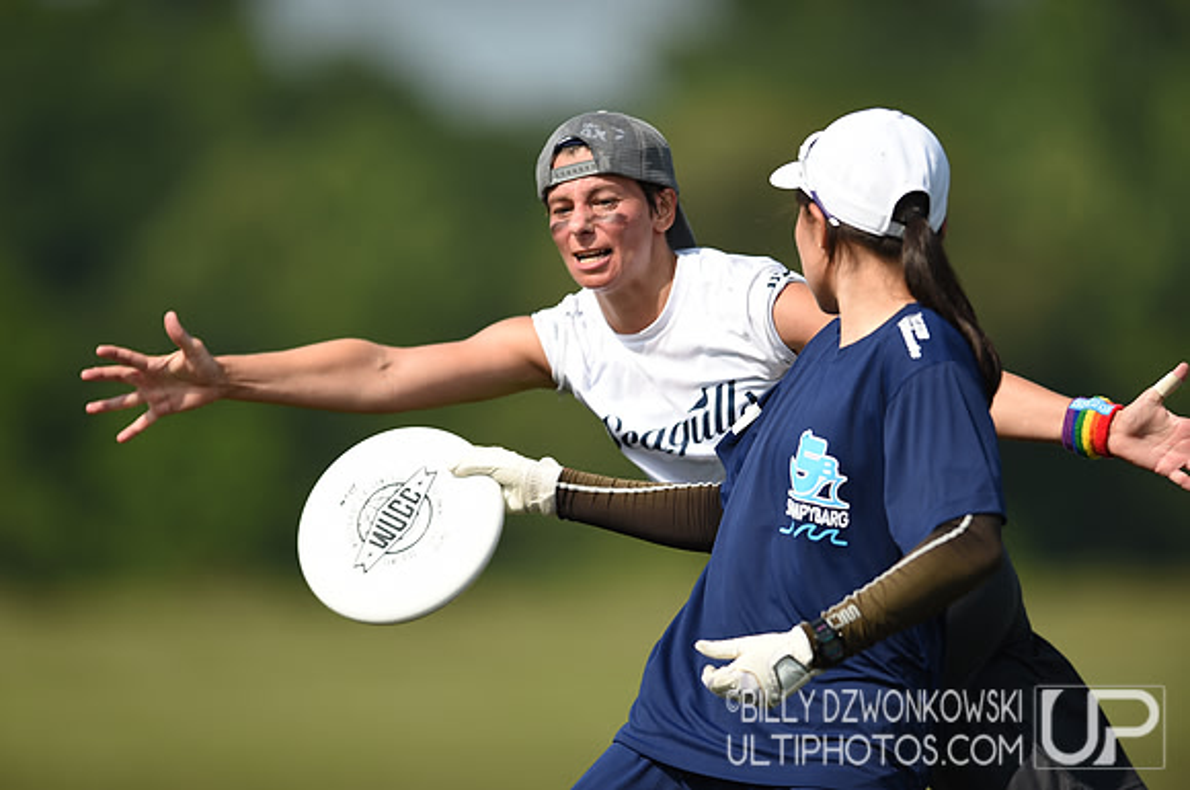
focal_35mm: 400
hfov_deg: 5.2
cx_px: 595
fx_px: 13204
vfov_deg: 3.4
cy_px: 395
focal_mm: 400
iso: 100
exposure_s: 1/2000
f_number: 2.8
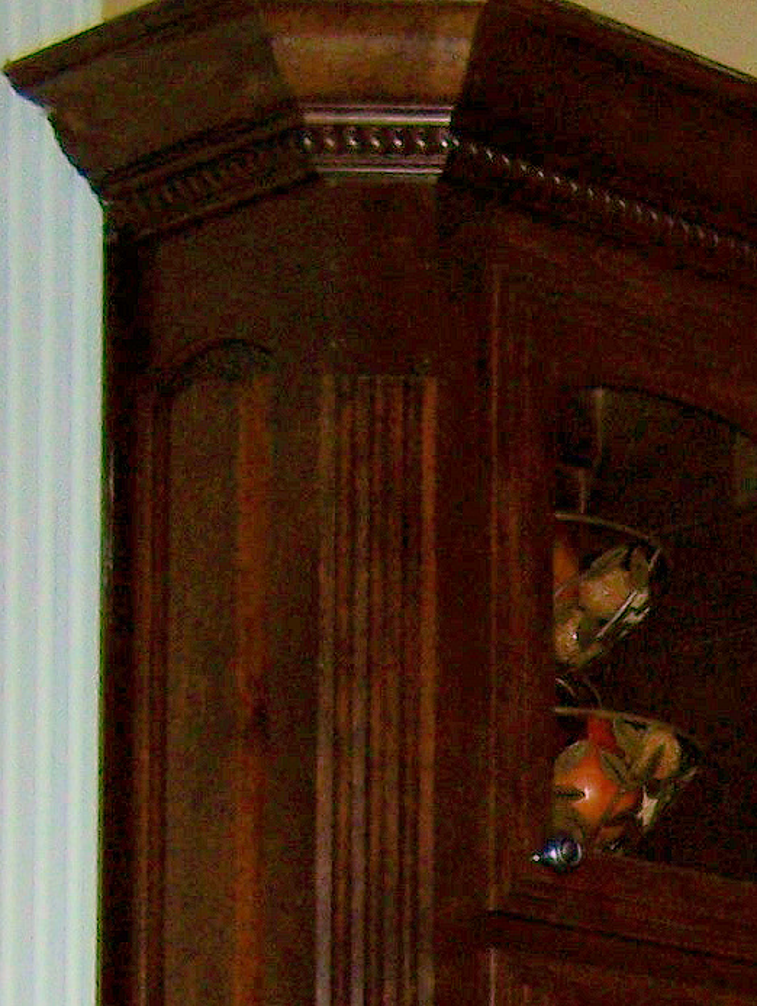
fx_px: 4511
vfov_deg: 11.7
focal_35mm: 155
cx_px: 1402
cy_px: 1858
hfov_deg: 9.1
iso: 100
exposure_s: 1/800
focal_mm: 6.3
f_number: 2.8
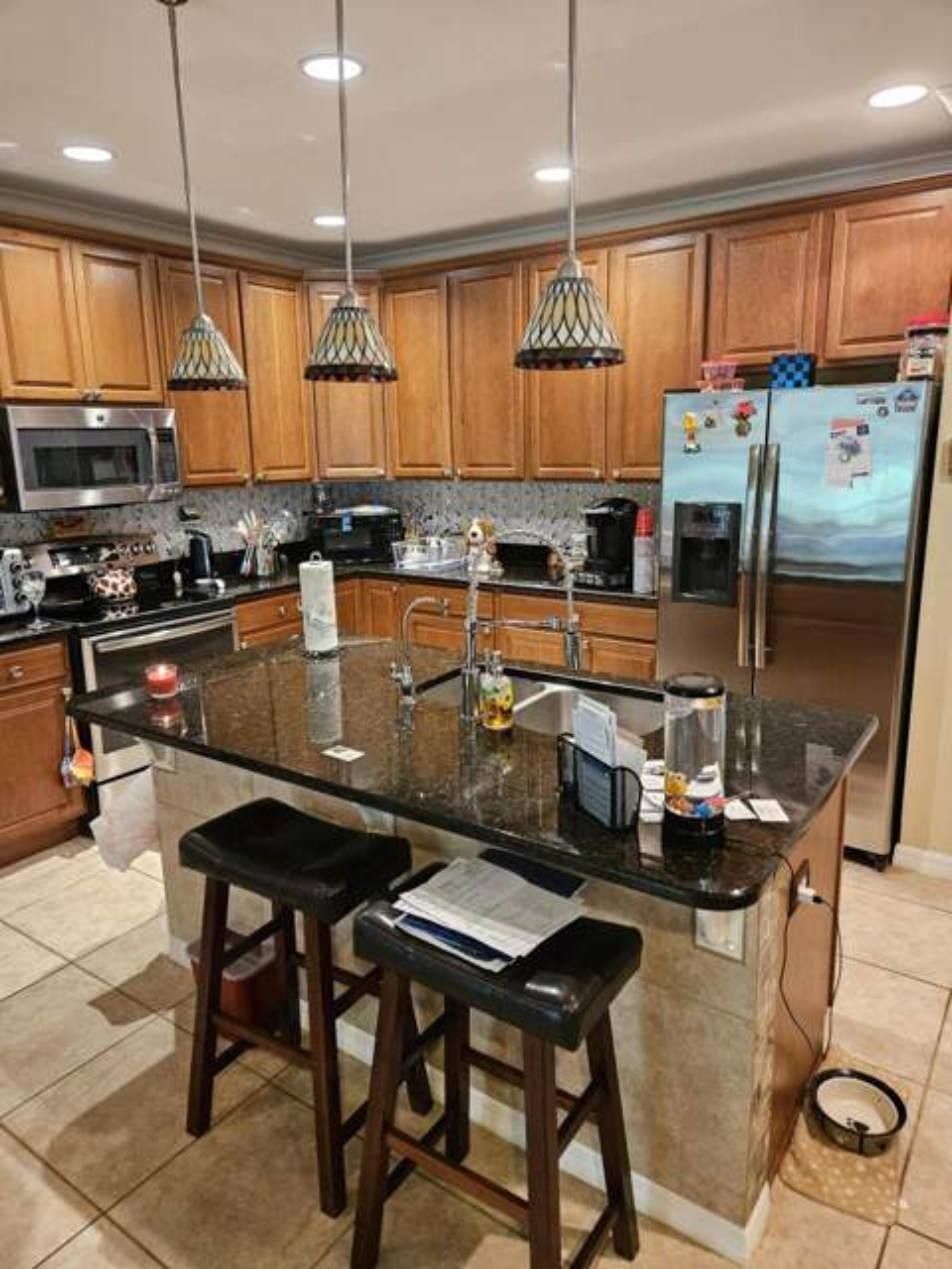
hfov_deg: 58.9
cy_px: 634
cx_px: 476
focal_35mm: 23
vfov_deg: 73.9
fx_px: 843
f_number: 1.8
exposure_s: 1/40
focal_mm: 5.4
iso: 640
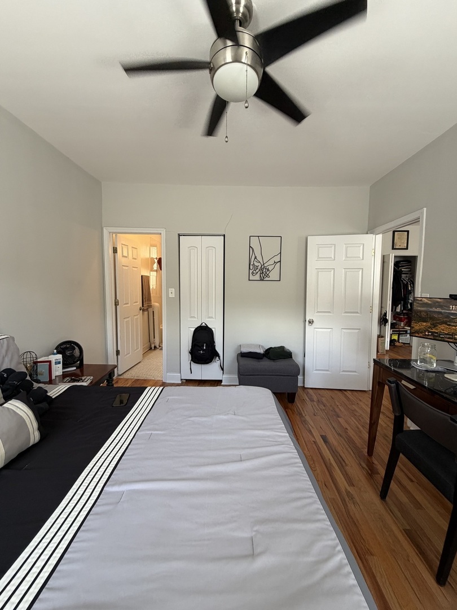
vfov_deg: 102.1
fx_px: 246
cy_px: 305
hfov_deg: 85.7
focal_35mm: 14
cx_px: 228
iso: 160
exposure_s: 1/121
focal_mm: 2.22
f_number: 2.2
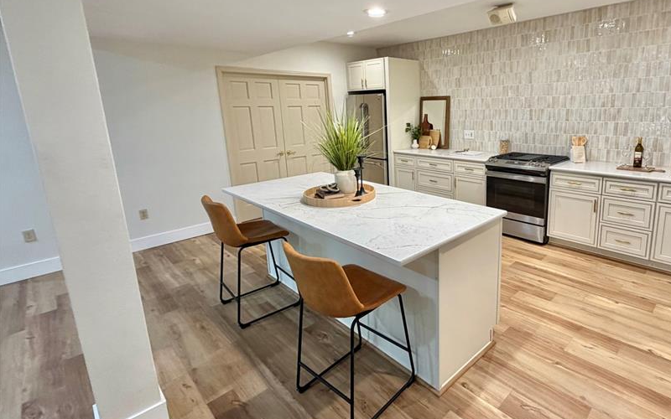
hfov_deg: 85.9
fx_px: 347
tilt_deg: -11.7
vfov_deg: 61.9
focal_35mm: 19
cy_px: 177
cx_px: 428
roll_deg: +2.1
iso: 200
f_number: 2.2
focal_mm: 2.22
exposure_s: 1/60
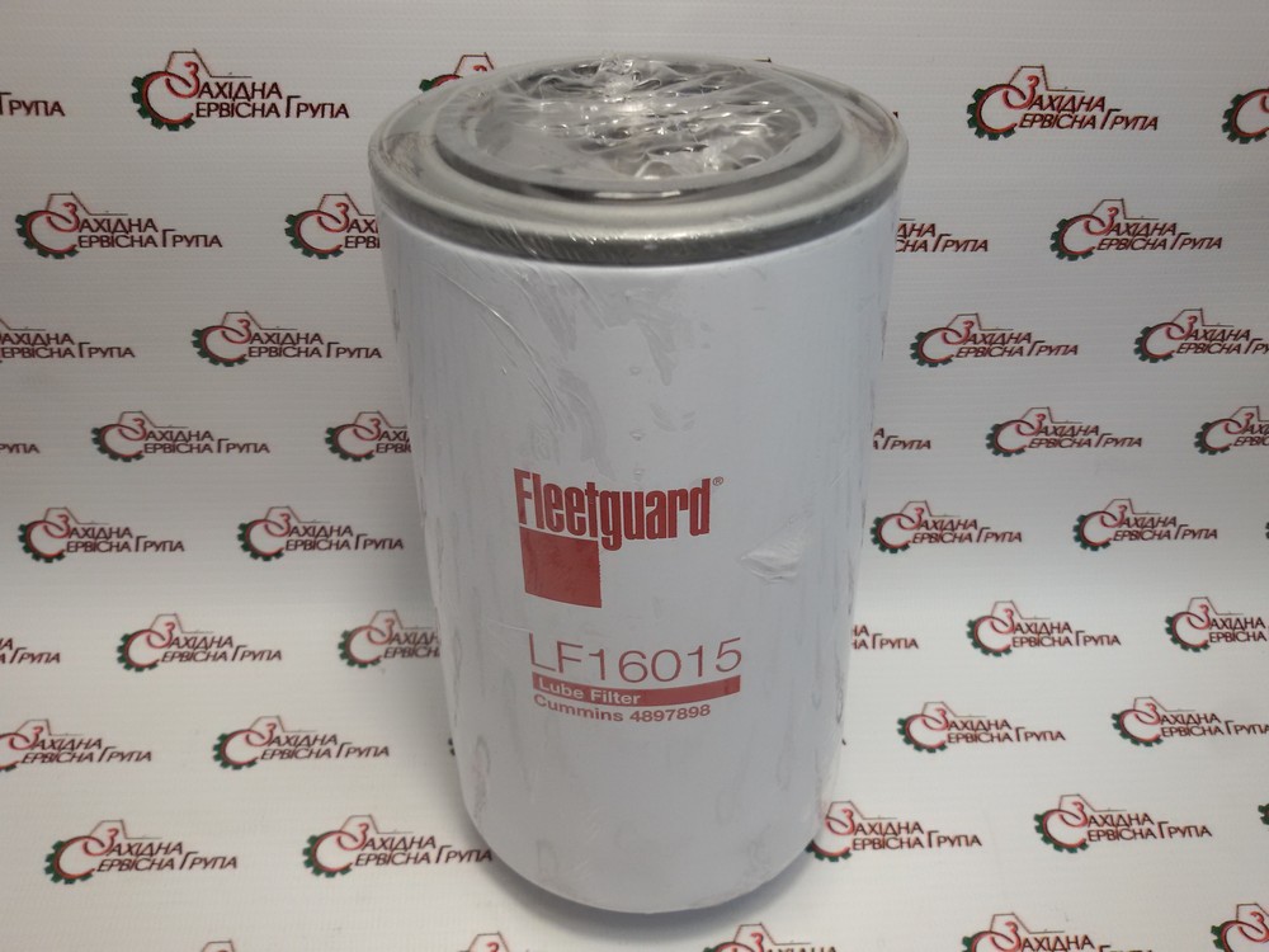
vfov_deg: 45.4
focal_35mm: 31
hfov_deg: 58.4
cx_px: 634
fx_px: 1136
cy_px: 476
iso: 40
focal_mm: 2.93
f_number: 2.4
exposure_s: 1/50
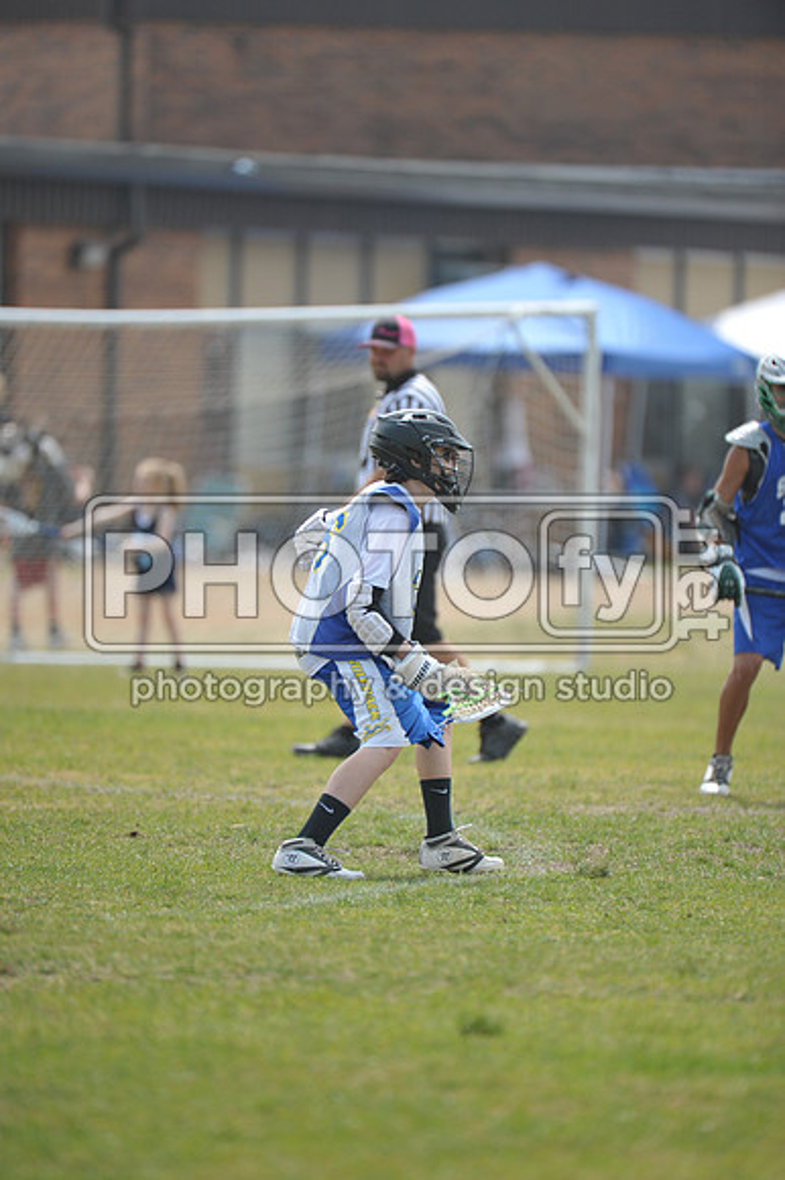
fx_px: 13098
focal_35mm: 400
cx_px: 392
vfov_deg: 5.2
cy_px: 590
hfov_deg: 3.4
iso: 640
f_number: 4
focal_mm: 400
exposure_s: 1/2000
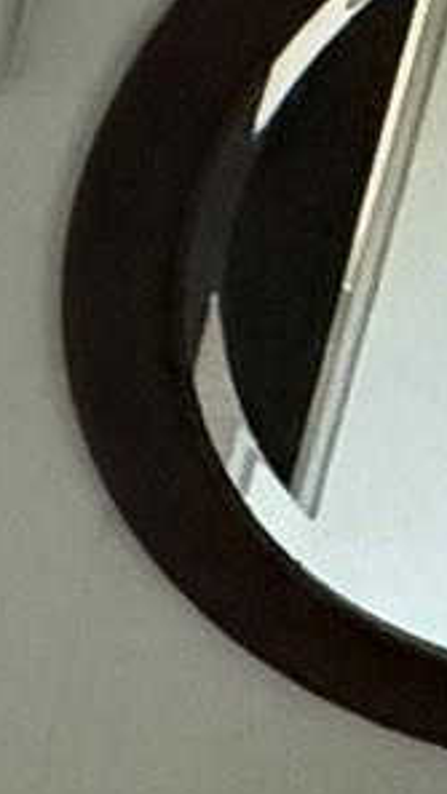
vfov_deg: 20.4
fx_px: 2213
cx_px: -1919
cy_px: 340
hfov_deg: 6.0
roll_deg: -1.2
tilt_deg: -12.7
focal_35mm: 105
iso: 800
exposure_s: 1/60
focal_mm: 2.22
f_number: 2.2
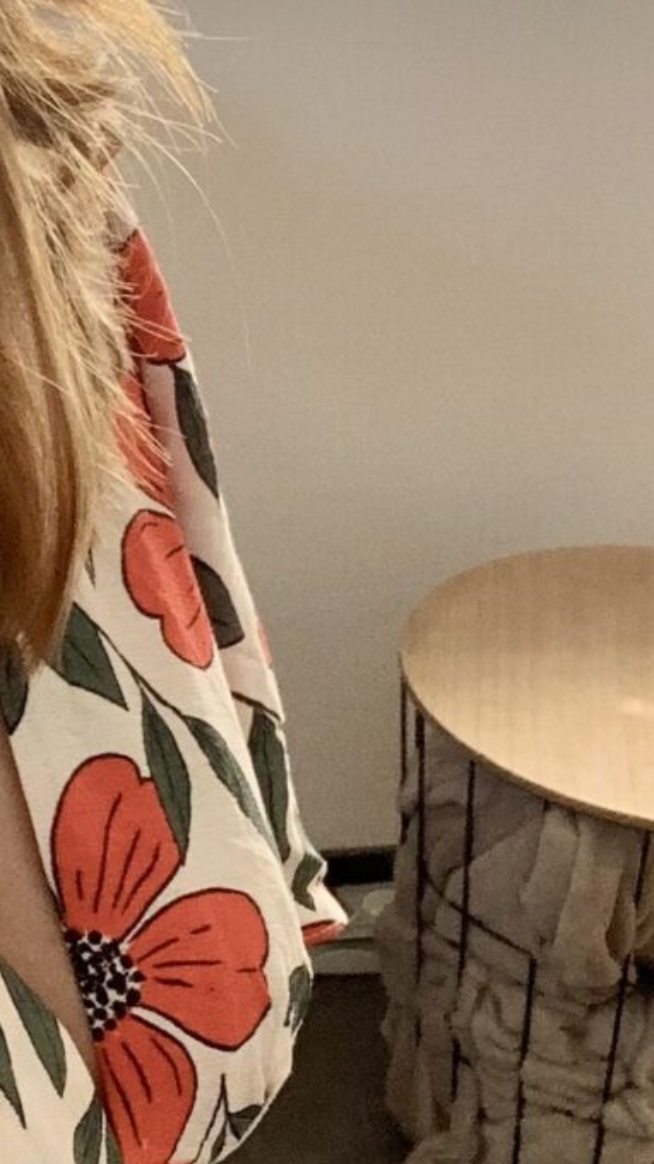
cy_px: 601
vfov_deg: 20.4
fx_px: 3240
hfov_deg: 11.0
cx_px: -411
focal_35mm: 105
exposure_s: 1/60
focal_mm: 2.87
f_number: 2.2
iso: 125
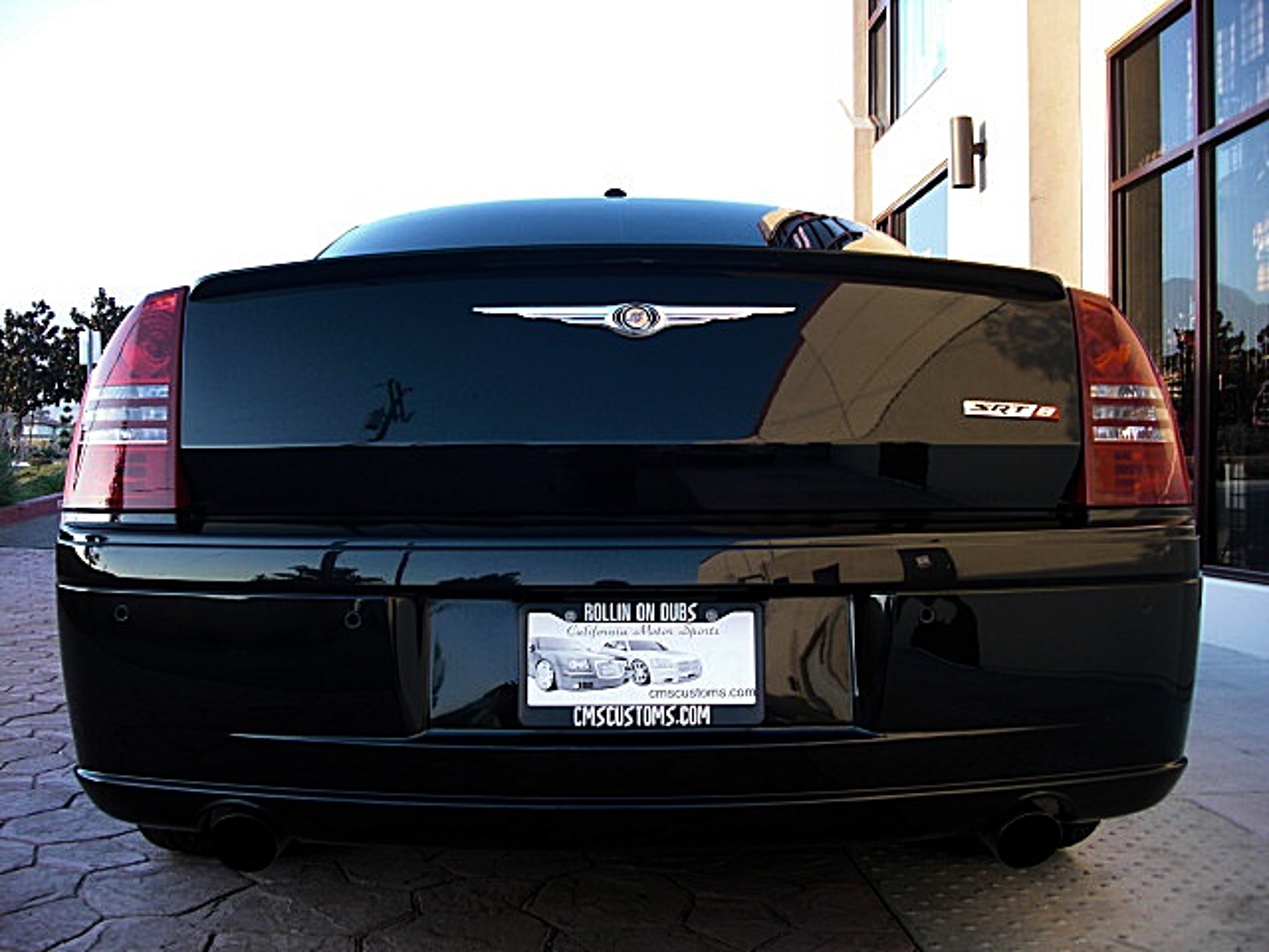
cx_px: 634
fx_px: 1320
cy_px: 476
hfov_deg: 51.4
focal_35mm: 36
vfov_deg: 39.7
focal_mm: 6.3
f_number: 2.8
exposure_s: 1/60
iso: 50
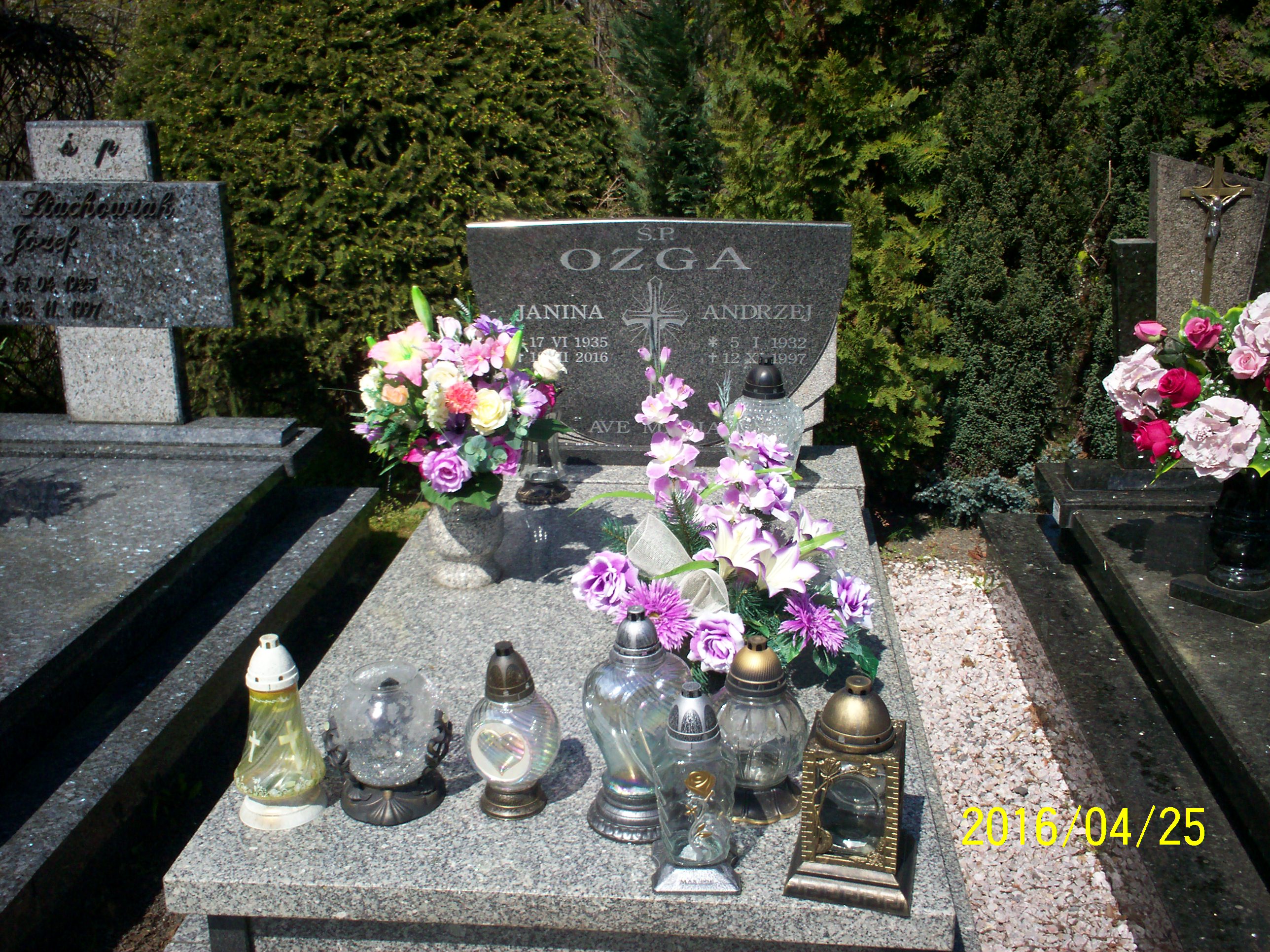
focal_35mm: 36
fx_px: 1321
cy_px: 476
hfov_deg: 51.4
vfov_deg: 39.7
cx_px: 635
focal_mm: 6
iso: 100
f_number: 4.5
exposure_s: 1/749
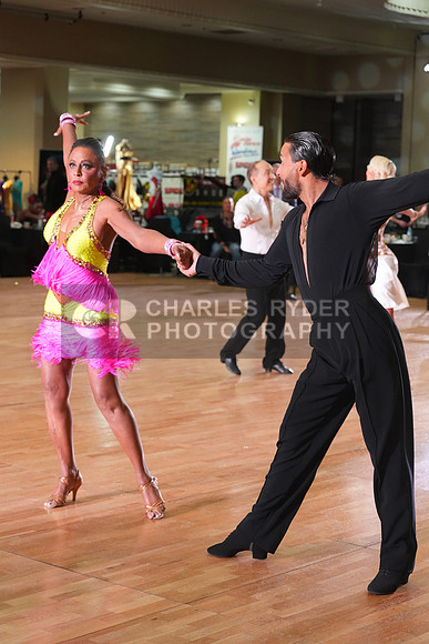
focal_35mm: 74
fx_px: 1322
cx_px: 214
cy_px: 322
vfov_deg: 27.3
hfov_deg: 18.4
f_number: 5.6
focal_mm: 74
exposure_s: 1/200
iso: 3200
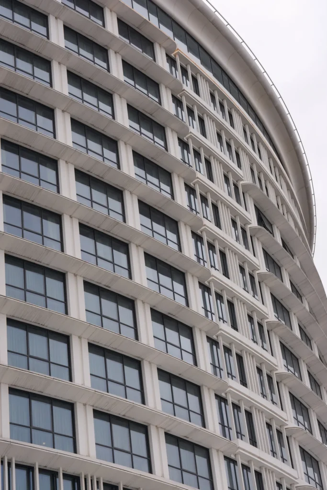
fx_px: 1144
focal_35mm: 84
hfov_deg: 16.3
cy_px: 245
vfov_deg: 24.2
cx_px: 164
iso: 125
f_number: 4
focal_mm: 56
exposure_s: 1/250
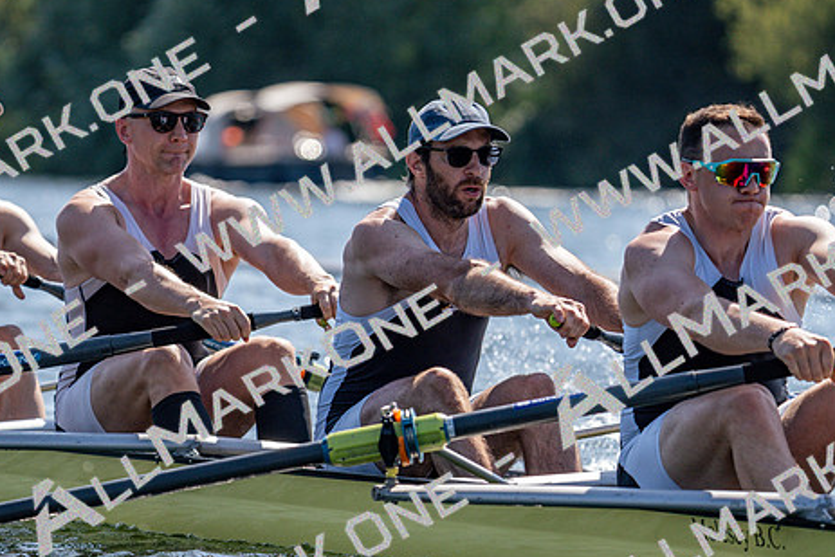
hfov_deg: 5.2
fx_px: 9164
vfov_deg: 3.5
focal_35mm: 395
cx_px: 399
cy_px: 278
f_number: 6.3
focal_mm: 315
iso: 400
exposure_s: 1/2000
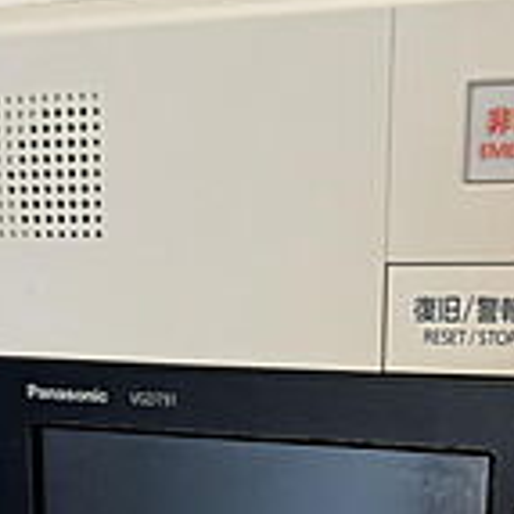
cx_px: 266
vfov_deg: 23.0
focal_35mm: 71
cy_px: 554
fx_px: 1193
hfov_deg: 24.3
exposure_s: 1/79
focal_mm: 6.76
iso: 200
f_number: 1.78
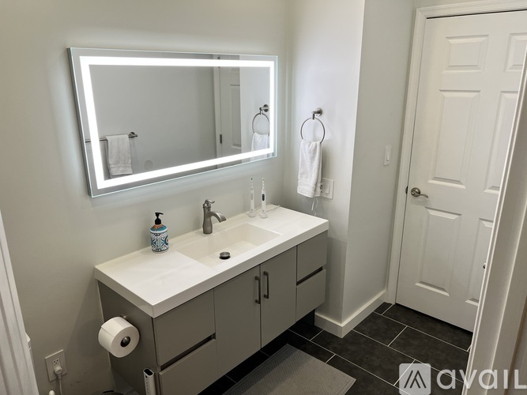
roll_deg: +0.4
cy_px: 198
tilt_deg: -18.1
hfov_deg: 67.3
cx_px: 264
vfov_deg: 53.0
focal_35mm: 26
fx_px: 396
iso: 100
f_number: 1.5
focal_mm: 5.7
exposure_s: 1/120
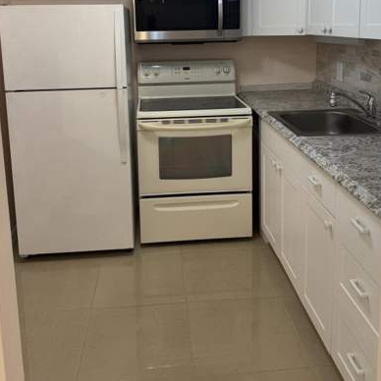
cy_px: 91
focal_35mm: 35
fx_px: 436
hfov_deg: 47.2
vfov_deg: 45.4
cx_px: 190
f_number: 1.78
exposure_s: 1/169
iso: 80
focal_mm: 6.76
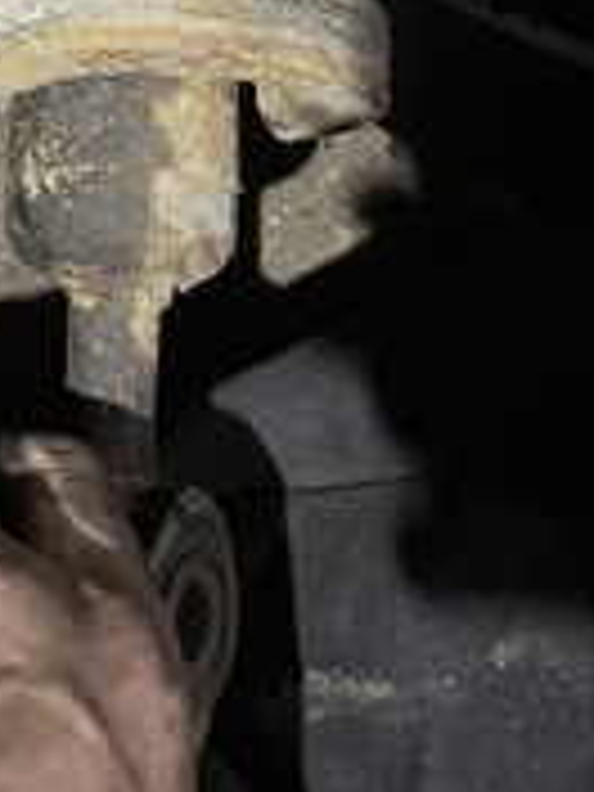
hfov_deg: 19.7
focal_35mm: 71
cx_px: -90
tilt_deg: -74.3
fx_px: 1624
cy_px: -202
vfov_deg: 24.4
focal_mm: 5.1
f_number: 1.6
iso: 500
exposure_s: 1/25
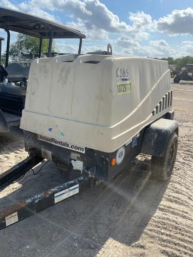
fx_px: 193
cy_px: 128
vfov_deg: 67.3
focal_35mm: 26
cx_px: 96
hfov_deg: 53.1
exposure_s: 1/2681
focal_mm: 4.2
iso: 32
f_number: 1.6
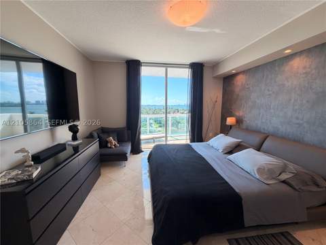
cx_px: 163
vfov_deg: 85.7
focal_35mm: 14
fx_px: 132
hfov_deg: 102.1
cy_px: 122
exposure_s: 1/128
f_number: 2.2
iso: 64
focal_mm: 2.22
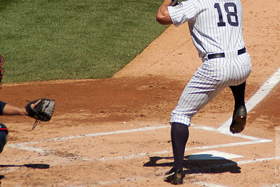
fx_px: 5325
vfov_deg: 2.0
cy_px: 54
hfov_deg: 3.0
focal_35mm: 685
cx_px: 224
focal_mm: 270
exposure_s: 1/4000
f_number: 8
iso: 640
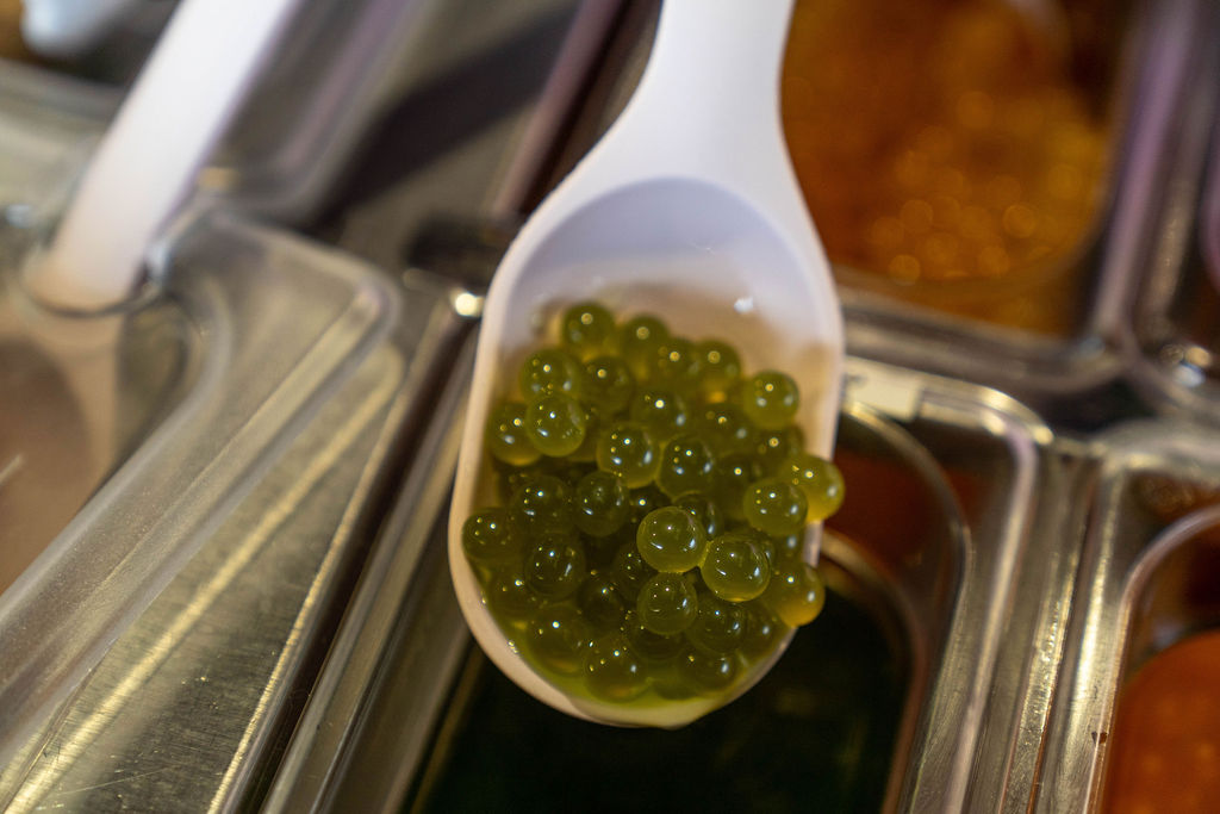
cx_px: 610
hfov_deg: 28.8
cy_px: 407
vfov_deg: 19.5
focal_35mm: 70
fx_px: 2372
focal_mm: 70
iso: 500
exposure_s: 1/400
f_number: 2.8
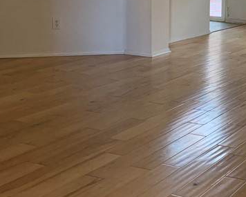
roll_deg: -3.8
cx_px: 265
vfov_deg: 20.7
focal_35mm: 73
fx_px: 532
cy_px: 34
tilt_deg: -9.0
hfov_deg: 24.4
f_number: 1.8
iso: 250
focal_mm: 4.25
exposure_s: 1/60
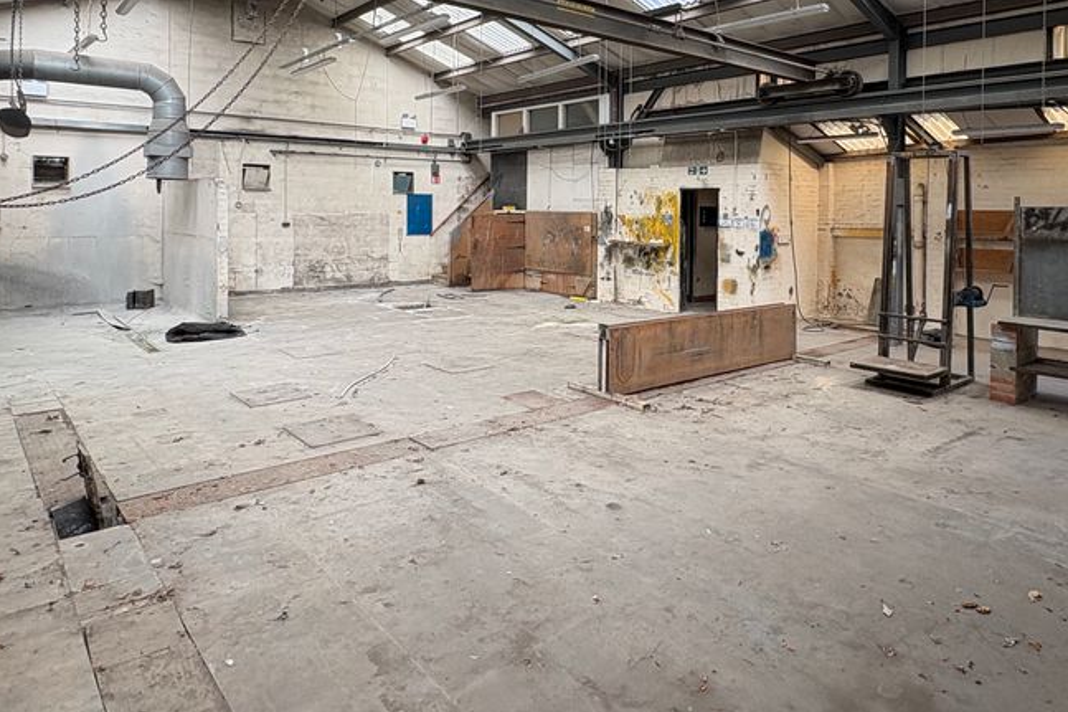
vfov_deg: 49.9
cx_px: 664
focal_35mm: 25
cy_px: 211
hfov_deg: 70.4
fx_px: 741
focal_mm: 2.22
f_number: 2.2
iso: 64
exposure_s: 1/205
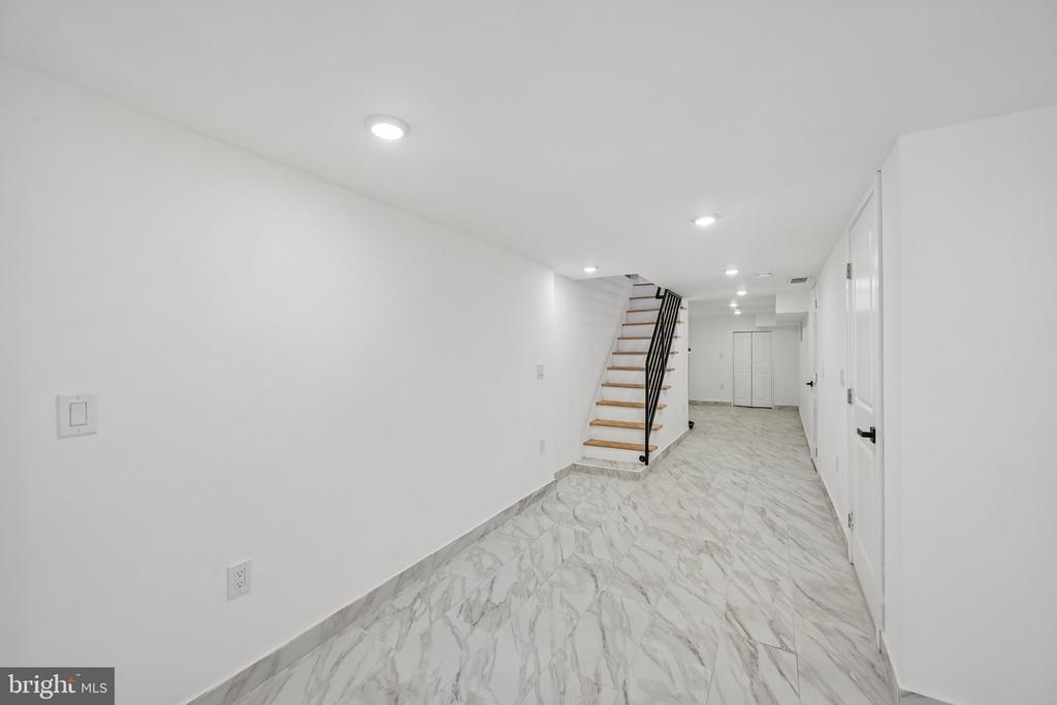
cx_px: 528
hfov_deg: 104.2
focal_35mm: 14
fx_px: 411
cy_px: 352
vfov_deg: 81.2
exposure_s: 1/15
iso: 220
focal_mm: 14
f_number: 8
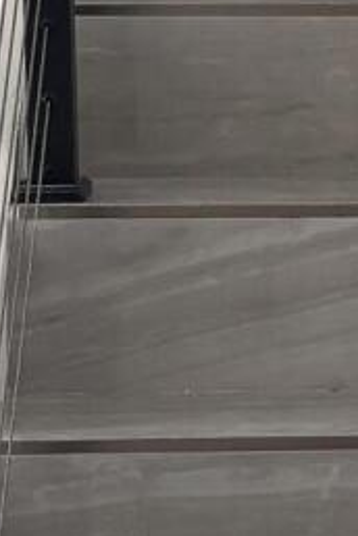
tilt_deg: -6.4
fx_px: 3132
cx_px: 529
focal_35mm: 210
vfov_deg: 9.8
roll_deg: -0.6
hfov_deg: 6.5
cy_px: 114
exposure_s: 1/121
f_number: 1.6
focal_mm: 5.96
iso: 100
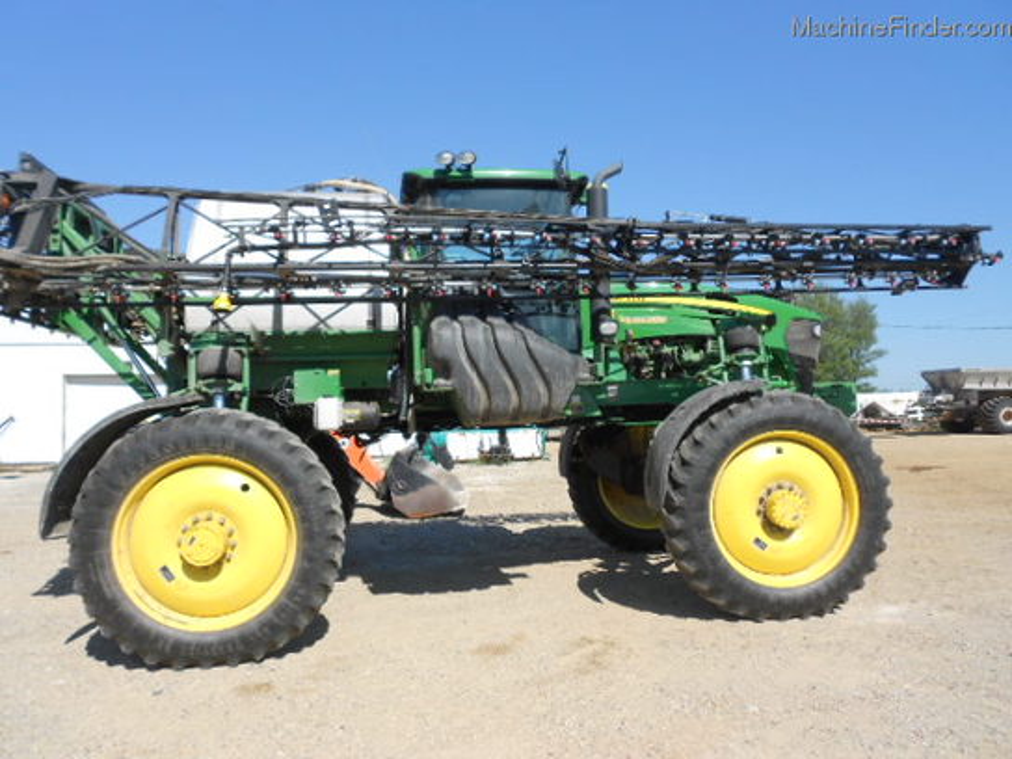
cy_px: 380
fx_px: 760
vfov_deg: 53.1
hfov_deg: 67.3
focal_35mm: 26
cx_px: 506
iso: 80
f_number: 3.2
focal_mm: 4.6
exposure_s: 1/800
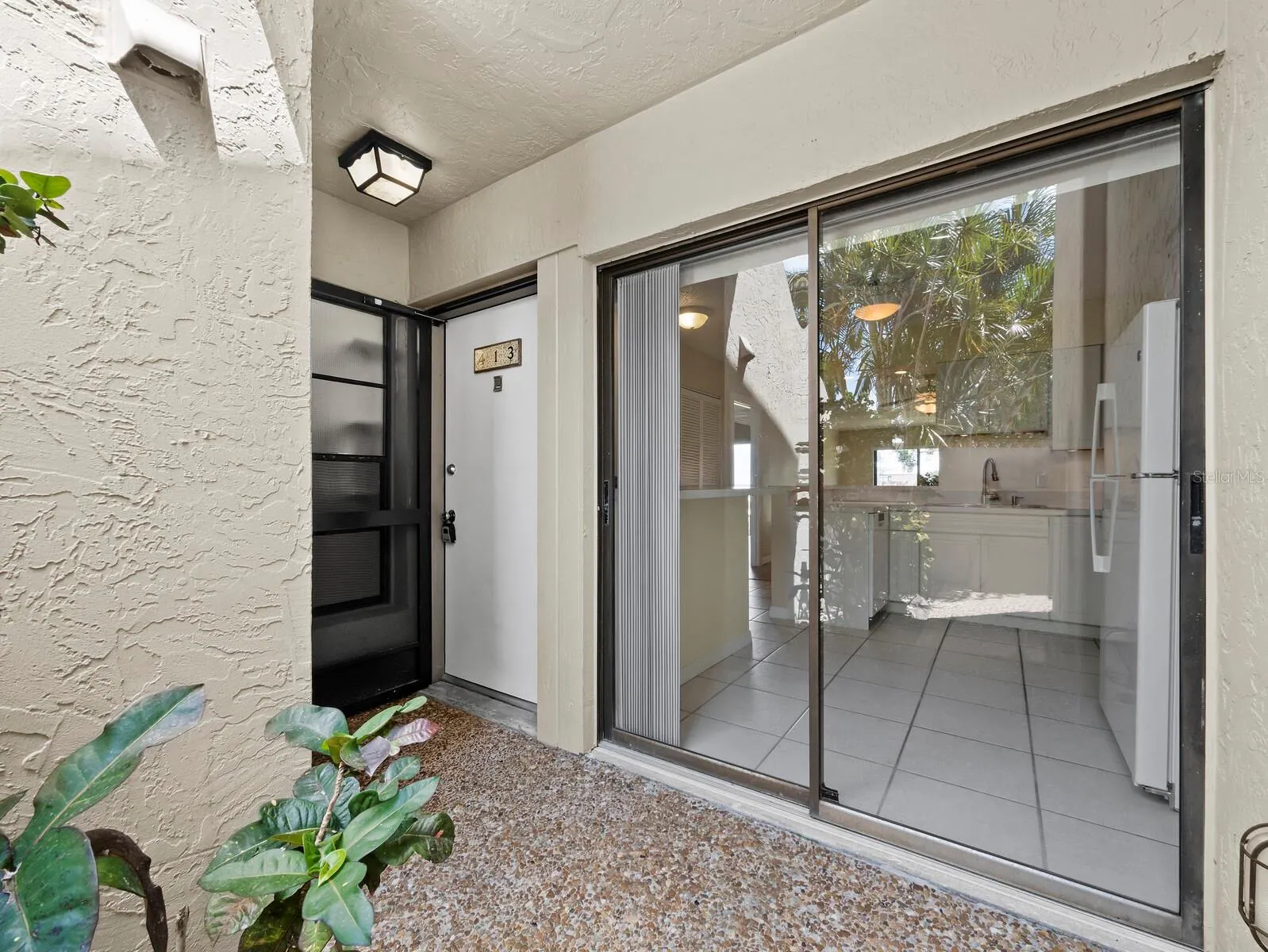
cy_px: 476
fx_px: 513
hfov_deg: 102.0
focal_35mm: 14
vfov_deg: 85.7
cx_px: 634
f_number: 11
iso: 400
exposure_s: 1/6
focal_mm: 7
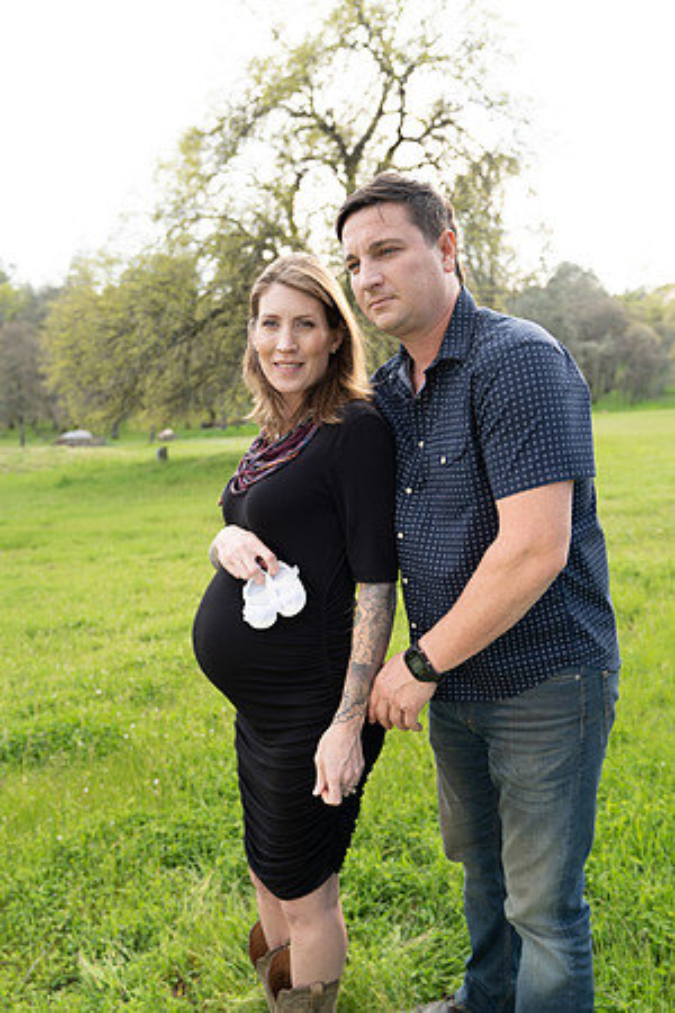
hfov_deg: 47.9
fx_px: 759
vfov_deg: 67.4
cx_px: 338
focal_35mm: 27
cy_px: 506
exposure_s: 1/125
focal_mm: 27
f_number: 3.2
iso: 125
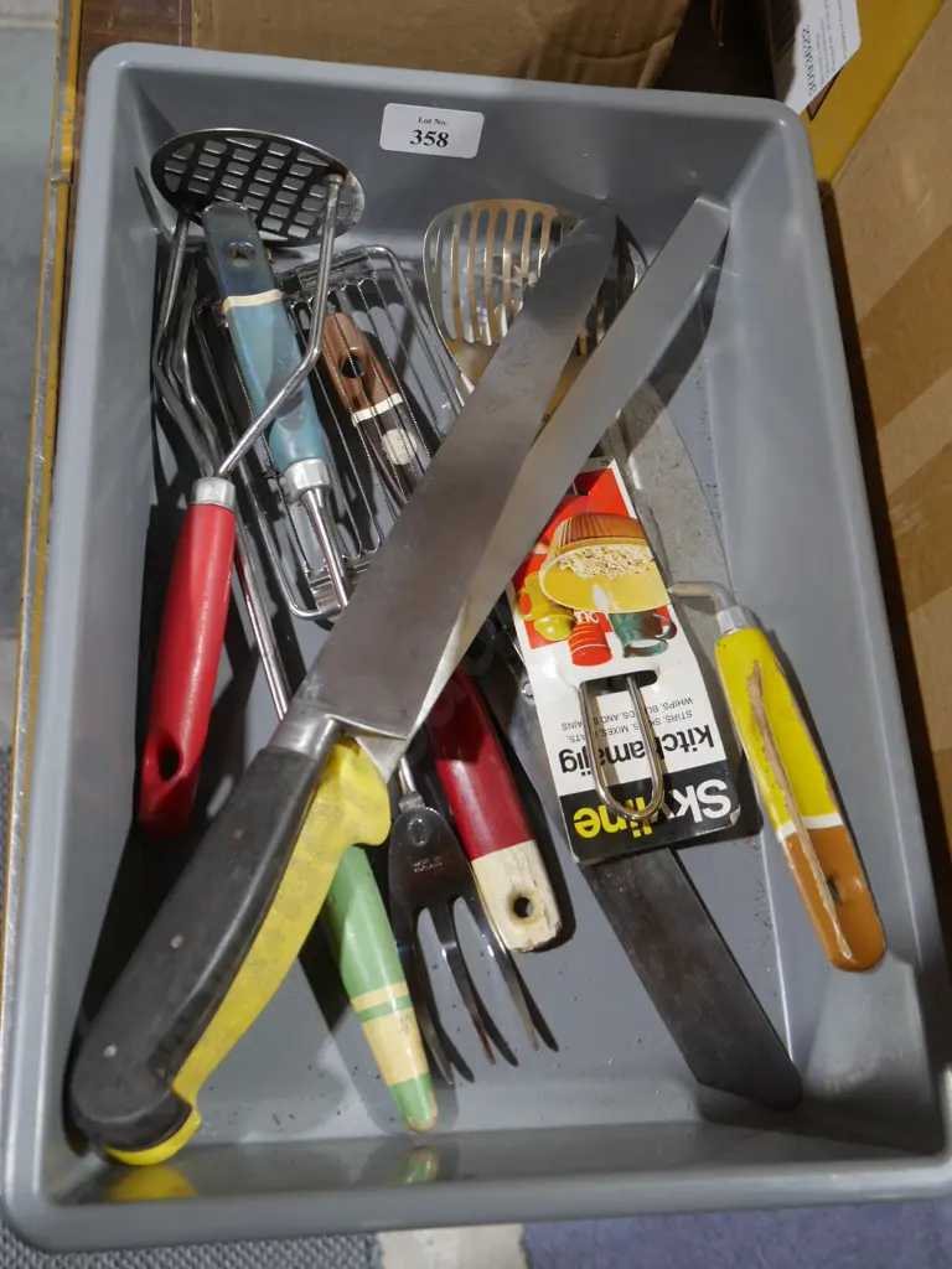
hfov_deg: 39.7
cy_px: 634
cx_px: 476
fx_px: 1320
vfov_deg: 51.4
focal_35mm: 36
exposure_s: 1/60
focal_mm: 18
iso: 500
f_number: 4
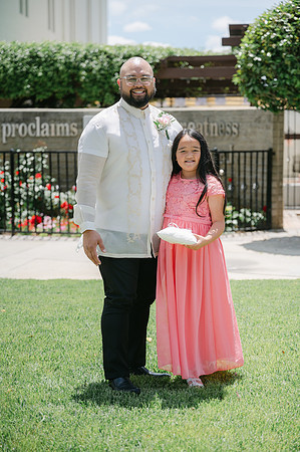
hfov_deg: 19.4
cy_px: 226
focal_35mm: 70
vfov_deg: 28.9
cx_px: 150
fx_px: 877
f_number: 2.8
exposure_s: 1/5000
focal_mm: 70
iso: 100
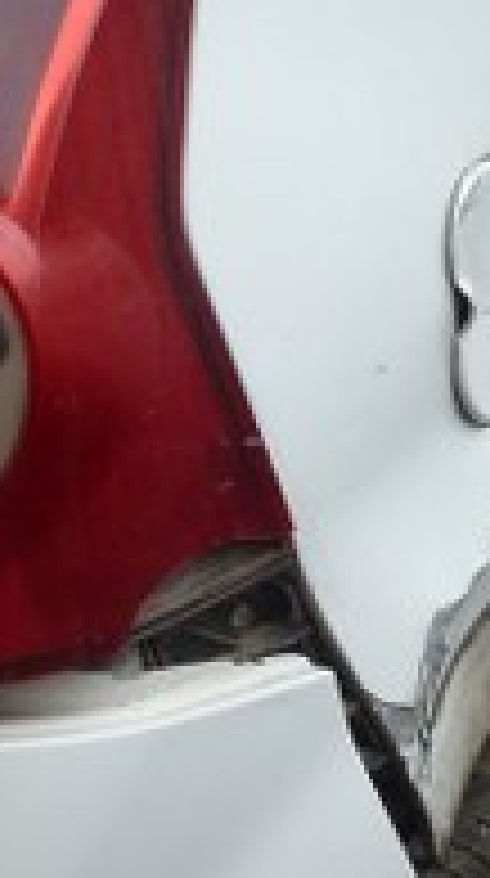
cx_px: 256
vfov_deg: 19.0
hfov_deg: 10.8
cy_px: 252
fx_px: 2599
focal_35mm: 112
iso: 80
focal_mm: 4.5
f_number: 2.8
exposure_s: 1/125
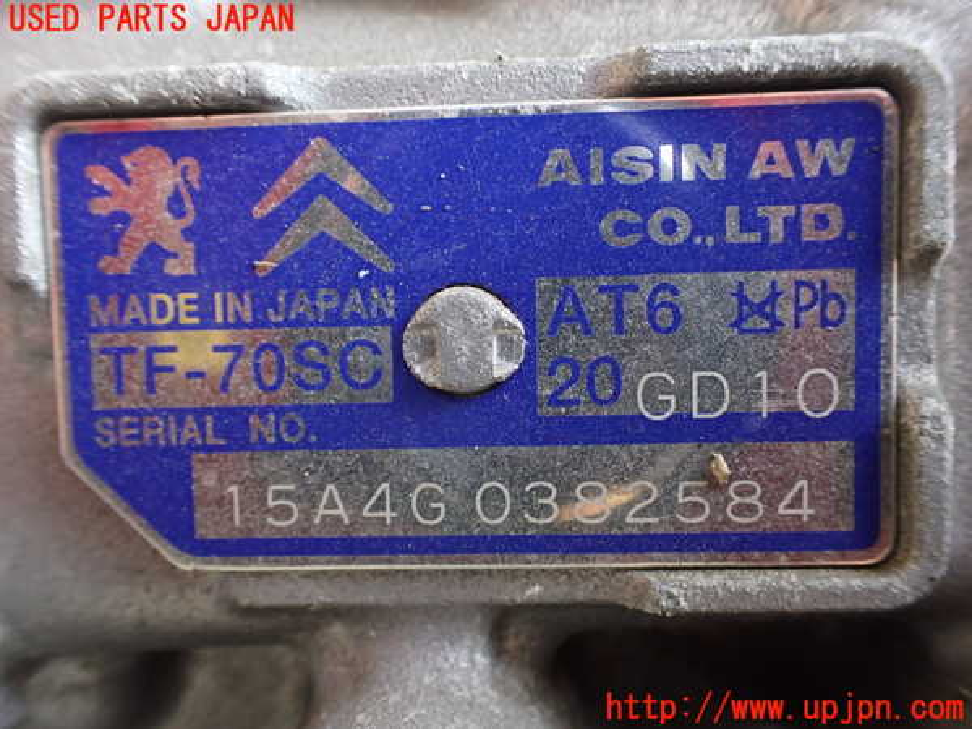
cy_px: 364
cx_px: 486
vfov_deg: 46.8
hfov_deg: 60.0
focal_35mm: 30
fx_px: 842
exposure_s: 1/125
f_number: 2.3
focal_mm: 5.4
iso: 500
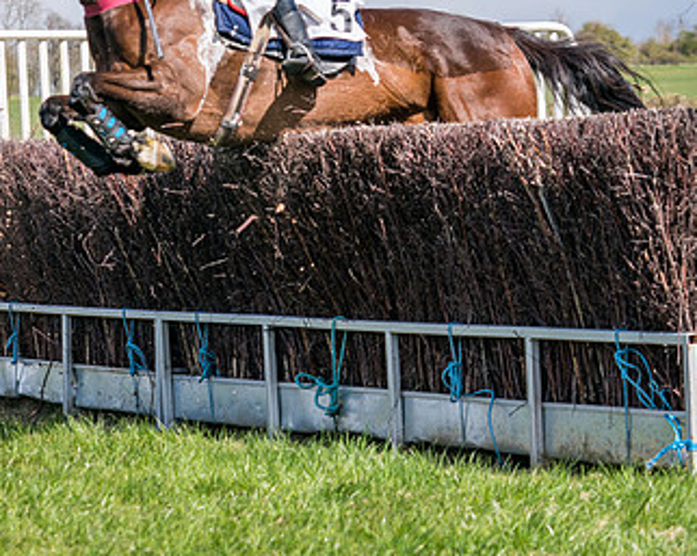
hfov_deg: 10.5
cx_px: 44
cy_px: 71
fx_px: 3772
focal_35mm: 183
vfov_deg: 8.4
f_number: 4
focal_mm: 86
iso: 200
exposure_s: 1/1600
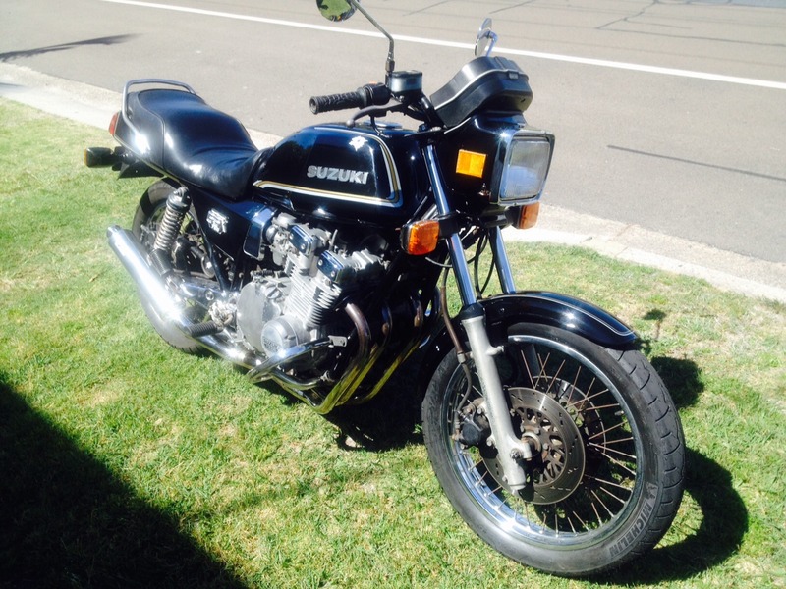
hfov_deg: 52.6
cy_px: 294
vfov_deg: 40.7
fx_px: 795
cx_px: 393
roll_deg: +4.8
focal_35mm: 35
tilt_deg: -30.8
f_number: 2.4
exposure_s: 1/789
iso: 50
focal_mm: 4.28
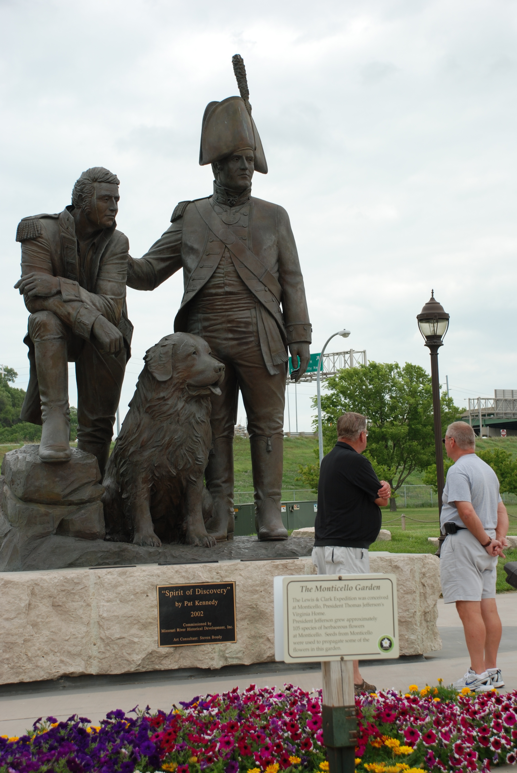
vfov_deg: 28.0
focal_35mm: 72
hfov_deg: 19.0
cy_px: 386
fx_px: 1546
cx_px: 258
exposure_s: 1/200
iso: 100
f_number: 6.3
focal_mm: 48
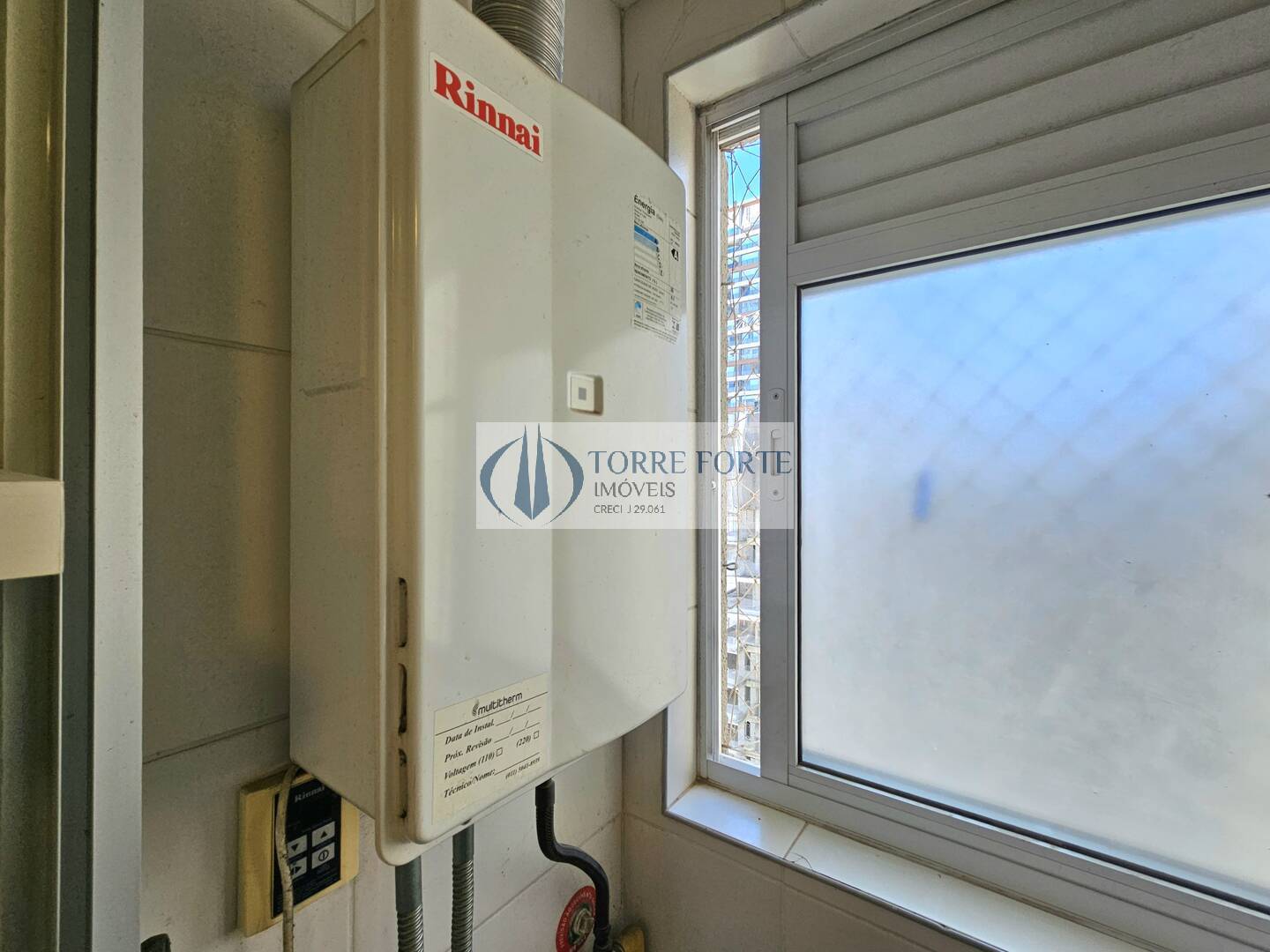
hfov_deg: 106.2
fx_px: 477
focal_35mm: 13
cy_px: 476
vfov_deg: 89.9
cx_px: 635
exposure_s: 1/227
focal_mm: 2.2
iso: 50
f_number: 2.2
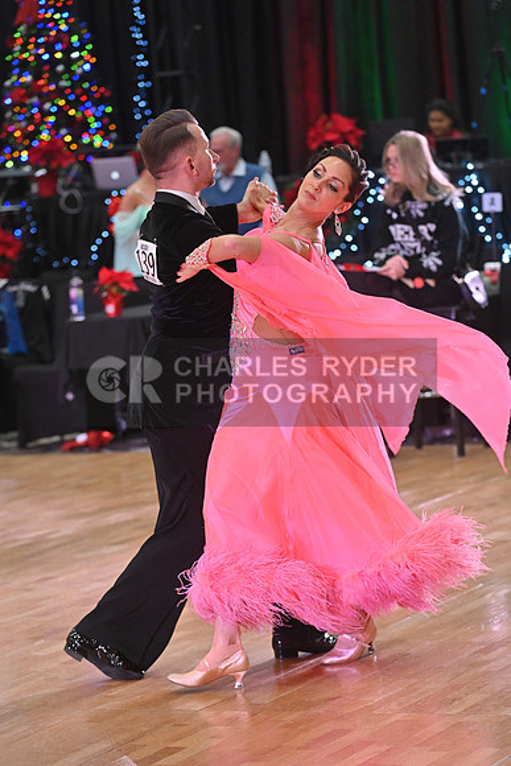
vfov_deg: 15.2
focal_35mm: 135
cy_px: 383
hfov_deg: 10.2
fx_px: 2872
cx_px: 256
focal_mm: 135
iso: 3200
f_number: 5
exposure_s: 1/400
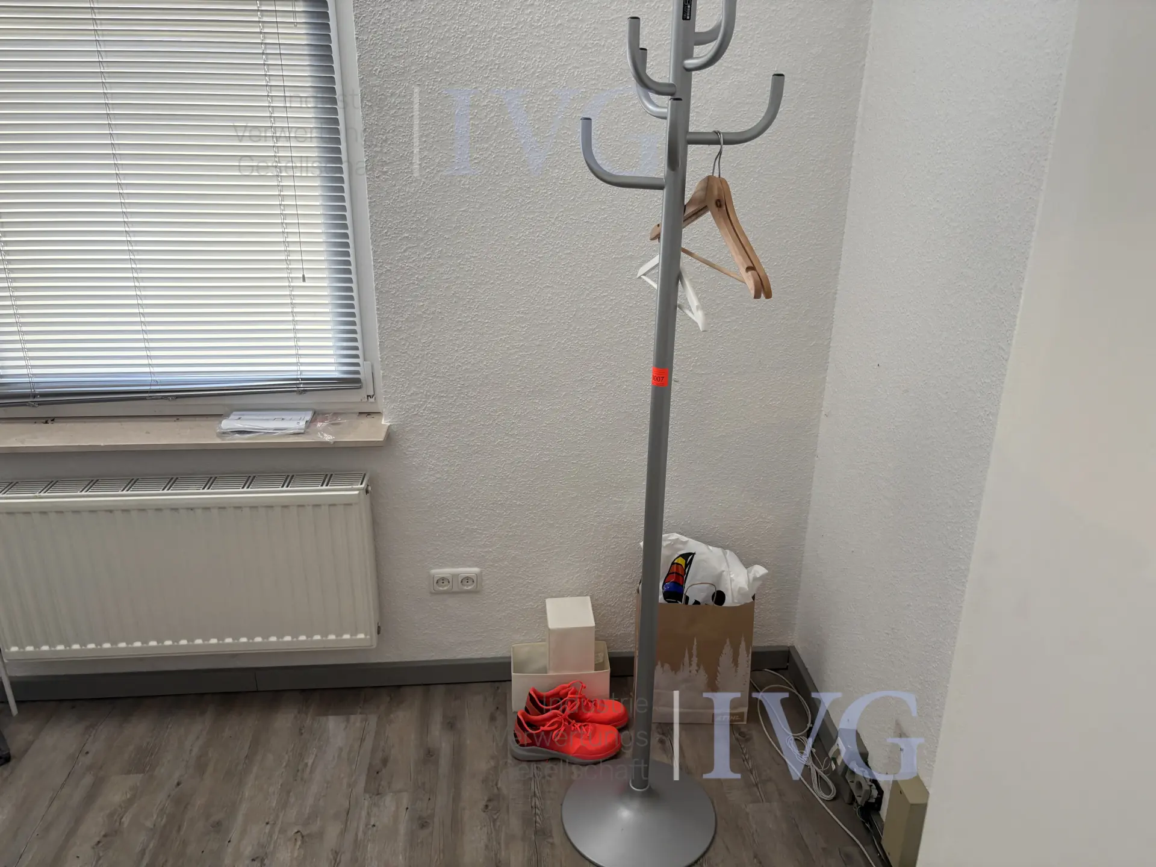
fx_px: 868
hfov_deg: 67.3
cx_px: 578
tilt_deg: -20.6
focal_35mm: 26
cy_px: 434
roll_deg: -0.1
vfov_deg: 53.1
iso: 125
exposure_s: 1/100
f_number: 1.6
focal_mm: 5.96
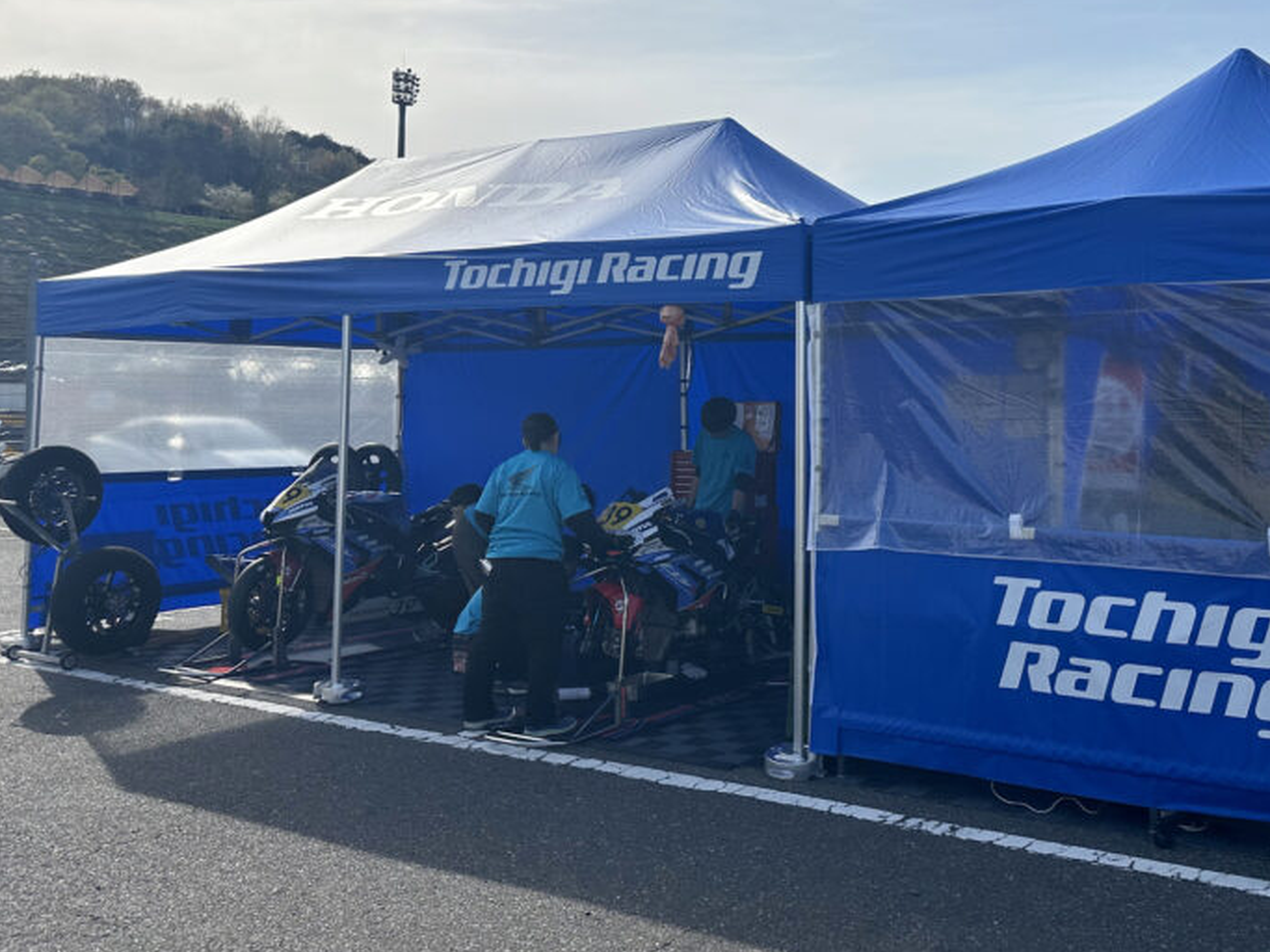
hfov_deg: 50.3
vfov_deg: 39.3
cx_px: 859
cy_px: 346
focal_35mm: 36
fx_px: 1321
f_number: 1.78
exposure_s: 1/9709
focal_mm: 6.86
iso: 80
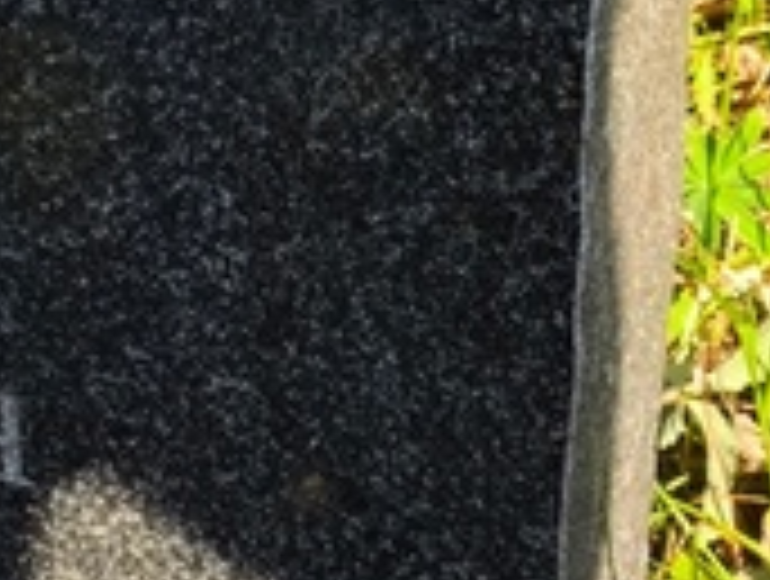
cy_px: 99
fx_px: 5194
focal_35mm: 233
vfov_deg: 6.4
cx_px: -399
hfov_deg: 8.3
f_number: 1.7
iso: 50
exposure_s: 1/373
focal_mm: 4.71
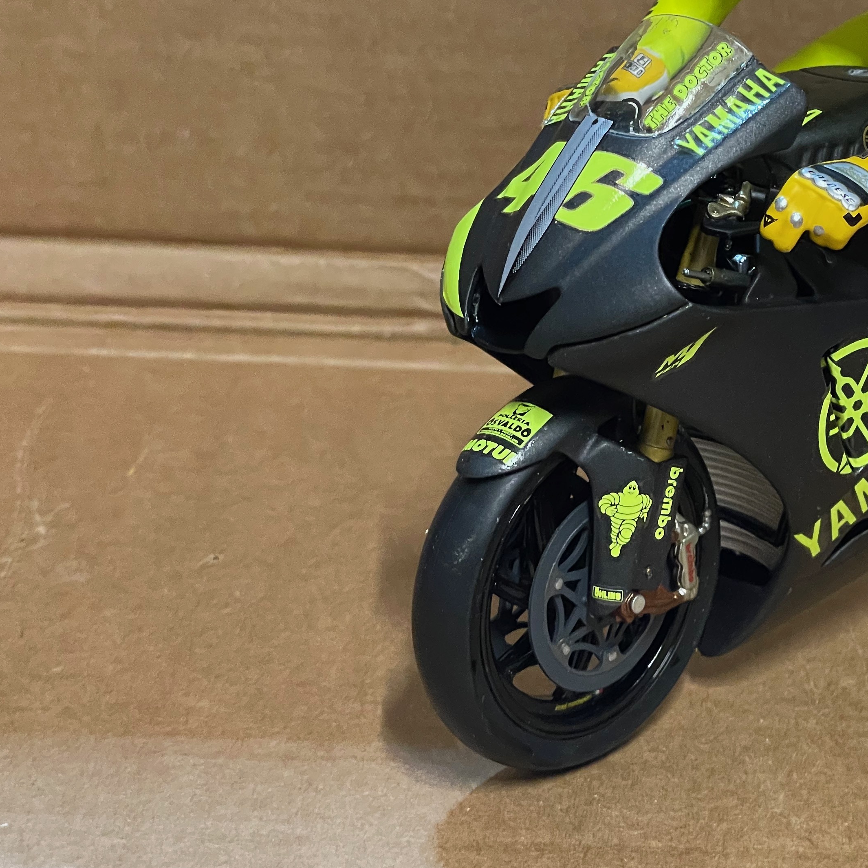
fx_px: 2468
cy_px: 277
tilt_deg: -20.1
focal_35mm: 87
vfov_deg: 19.9
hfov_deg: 19.6
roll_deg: -2.7
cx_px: 745
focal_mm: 6
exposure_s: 1/50
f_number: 2
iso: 400
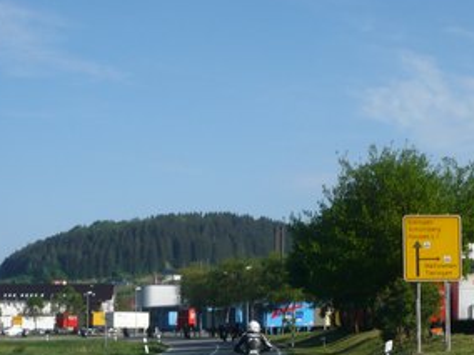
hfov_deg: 26.2
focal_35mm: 74
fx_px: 1013
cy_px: 233
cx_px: 315
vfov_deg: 19.8
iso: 100
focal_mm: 5.8
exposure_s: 1/250
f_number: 8
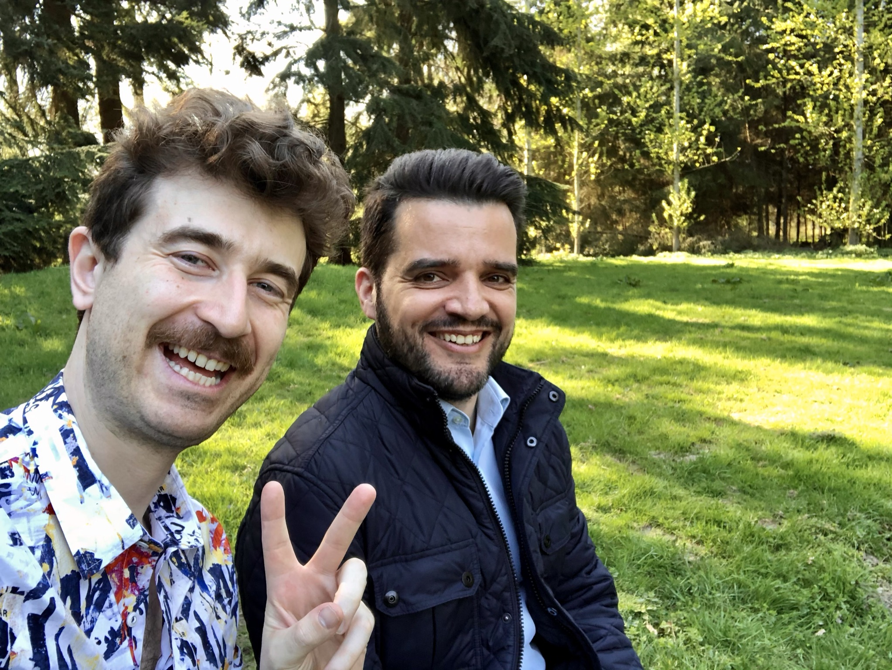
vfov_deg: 44.2
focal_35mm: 32
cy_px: 335
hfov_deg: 56.8
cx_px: 446
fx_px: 825
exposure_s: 1/120
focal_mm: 2.87
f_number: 2.2
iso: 64
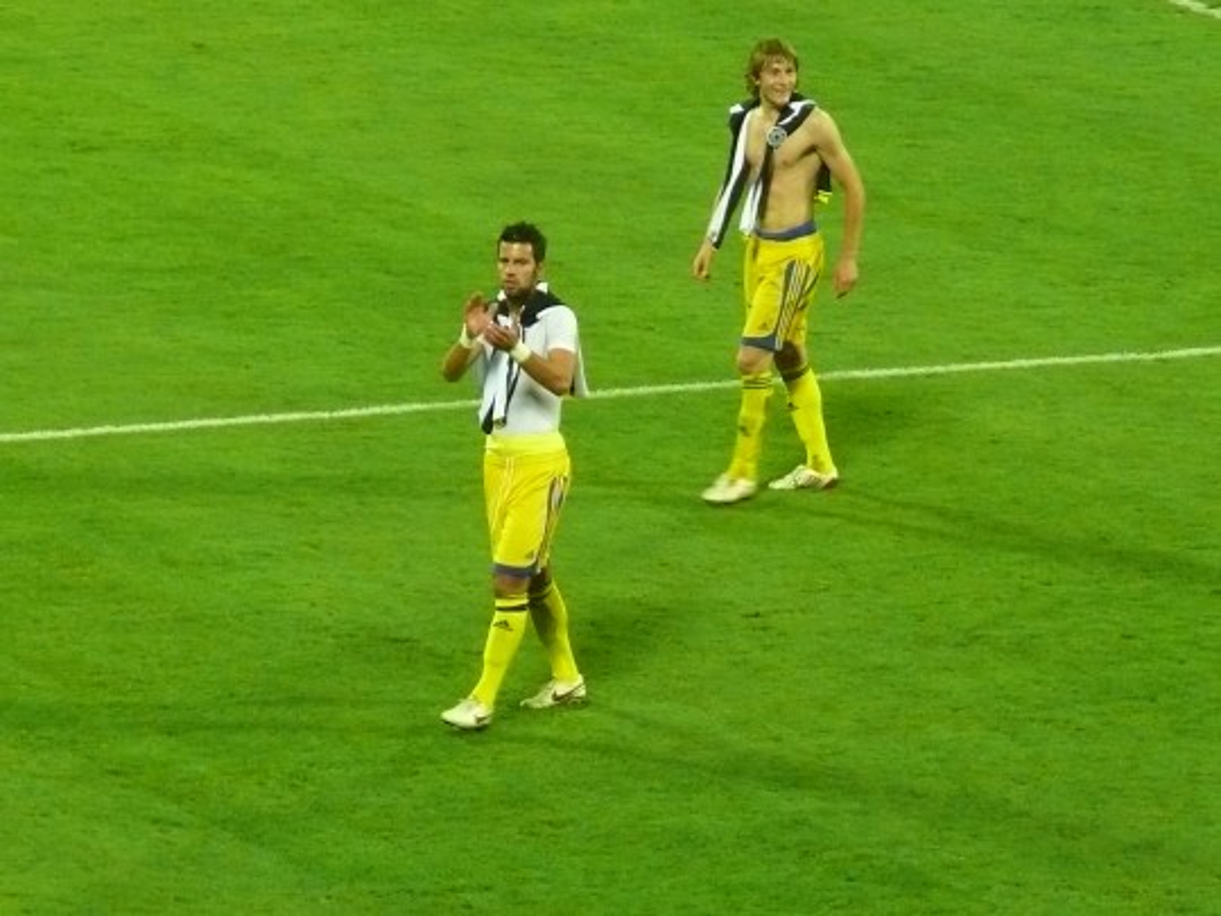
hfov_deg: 5.0
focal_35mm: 397
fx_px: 14003
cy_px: 458
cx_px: 610
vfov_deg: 3.7
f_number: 3.6
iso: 400
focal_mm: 47.1
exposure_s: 1/80
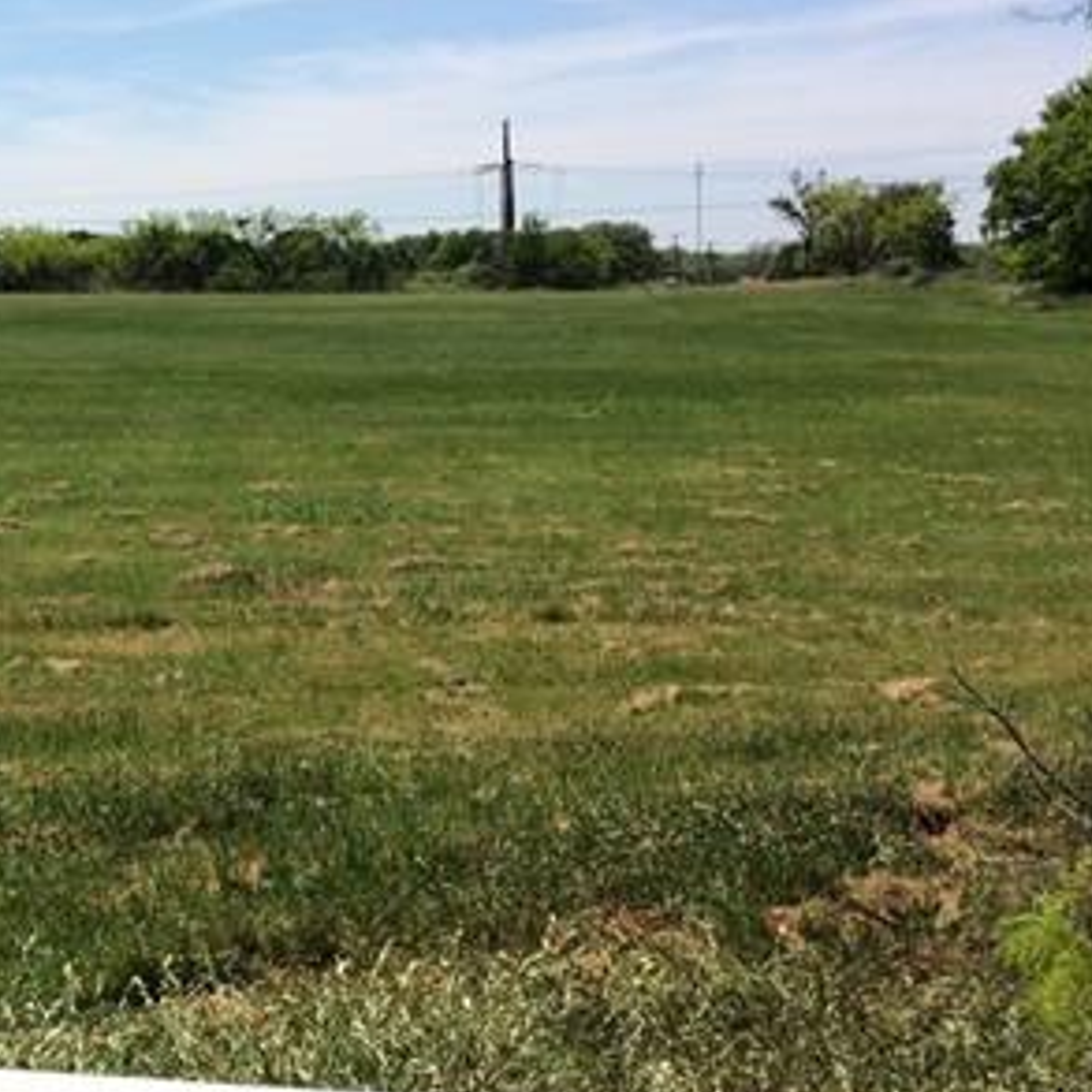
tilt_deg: -3.2
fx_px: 1999
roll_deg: +3.0
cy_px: 414
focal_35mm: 56
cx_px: -89
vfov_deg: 30.4
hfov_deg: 28.0
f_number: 2.2
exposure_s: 1/2933
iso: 32
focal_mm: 4.15
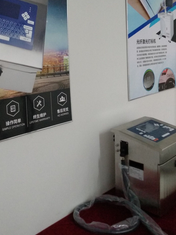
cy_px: 72
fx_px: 224
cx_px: 63
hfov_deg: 42.5
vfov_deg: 53.9
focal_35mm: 33
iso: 800
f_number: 2.2
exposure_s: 1/20
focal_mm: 3.81
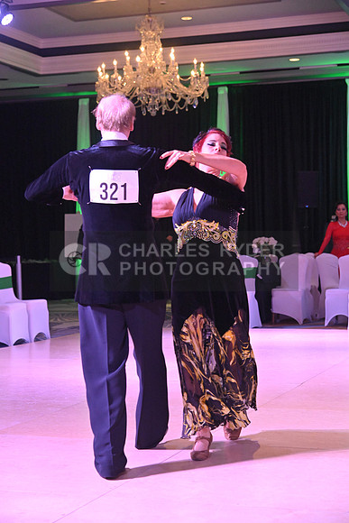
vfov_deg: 28.8
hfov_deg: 19.5
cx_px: 174
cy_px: 262
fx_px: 1017
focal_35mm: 70
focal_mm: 70
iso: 5000
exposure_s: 1/320
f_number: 5.6
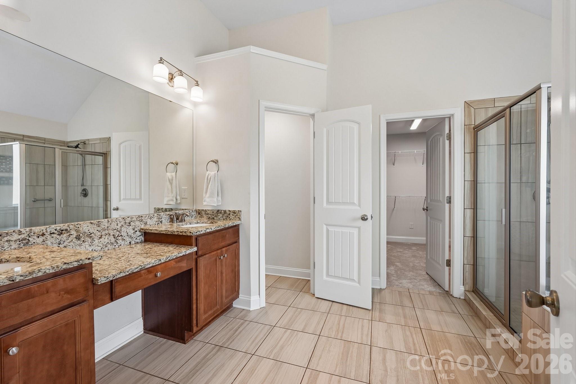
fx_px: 256
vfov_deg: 73.7
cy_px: 192
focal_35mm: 16
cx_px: 288
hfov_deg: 96.7
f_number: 8
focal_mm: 16
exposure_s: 1/25
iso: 400
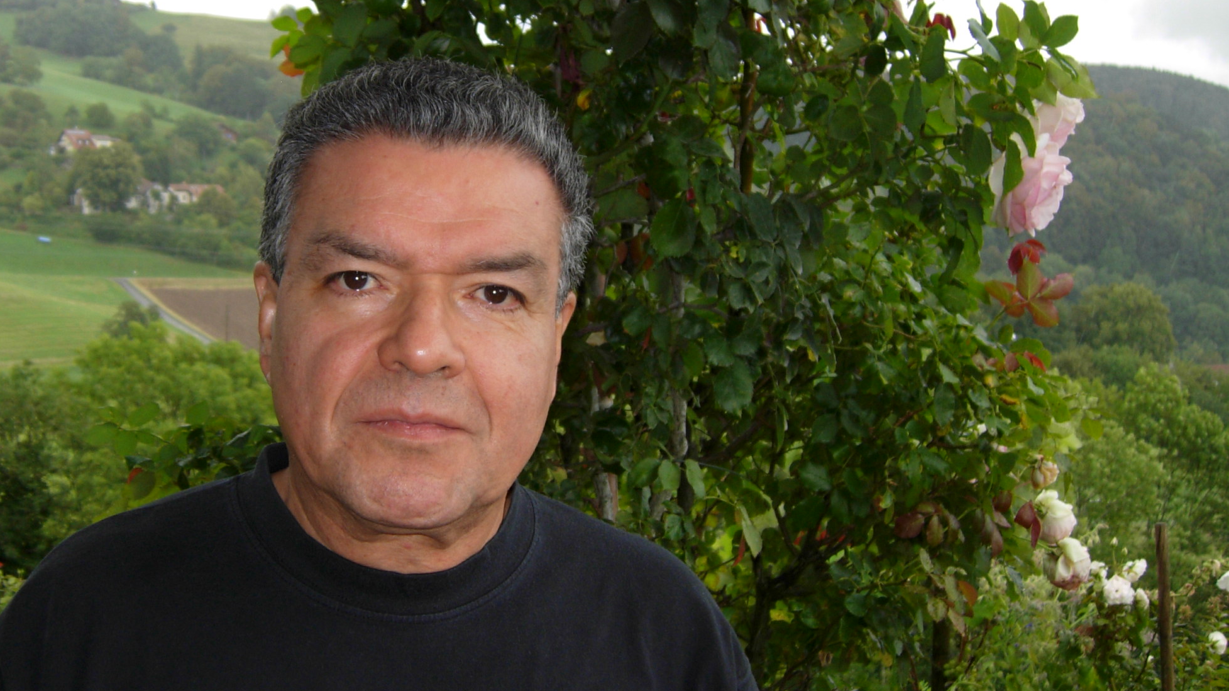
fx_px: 1695
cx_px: 487
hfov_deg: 39.7
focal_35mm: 52
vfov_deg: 23.0
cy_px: 263
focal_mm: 7.5
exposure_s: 1/271
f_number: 2.7
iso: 50
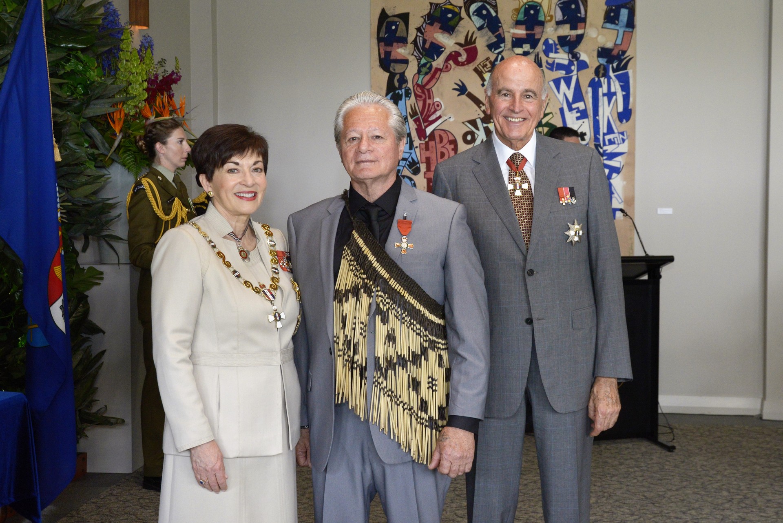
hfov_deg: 54.4
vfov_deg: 37.9
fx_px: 762
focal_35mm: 35
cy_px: 262
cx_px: 392
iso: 2000
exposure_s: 1/125
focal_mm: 35
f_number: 7.1
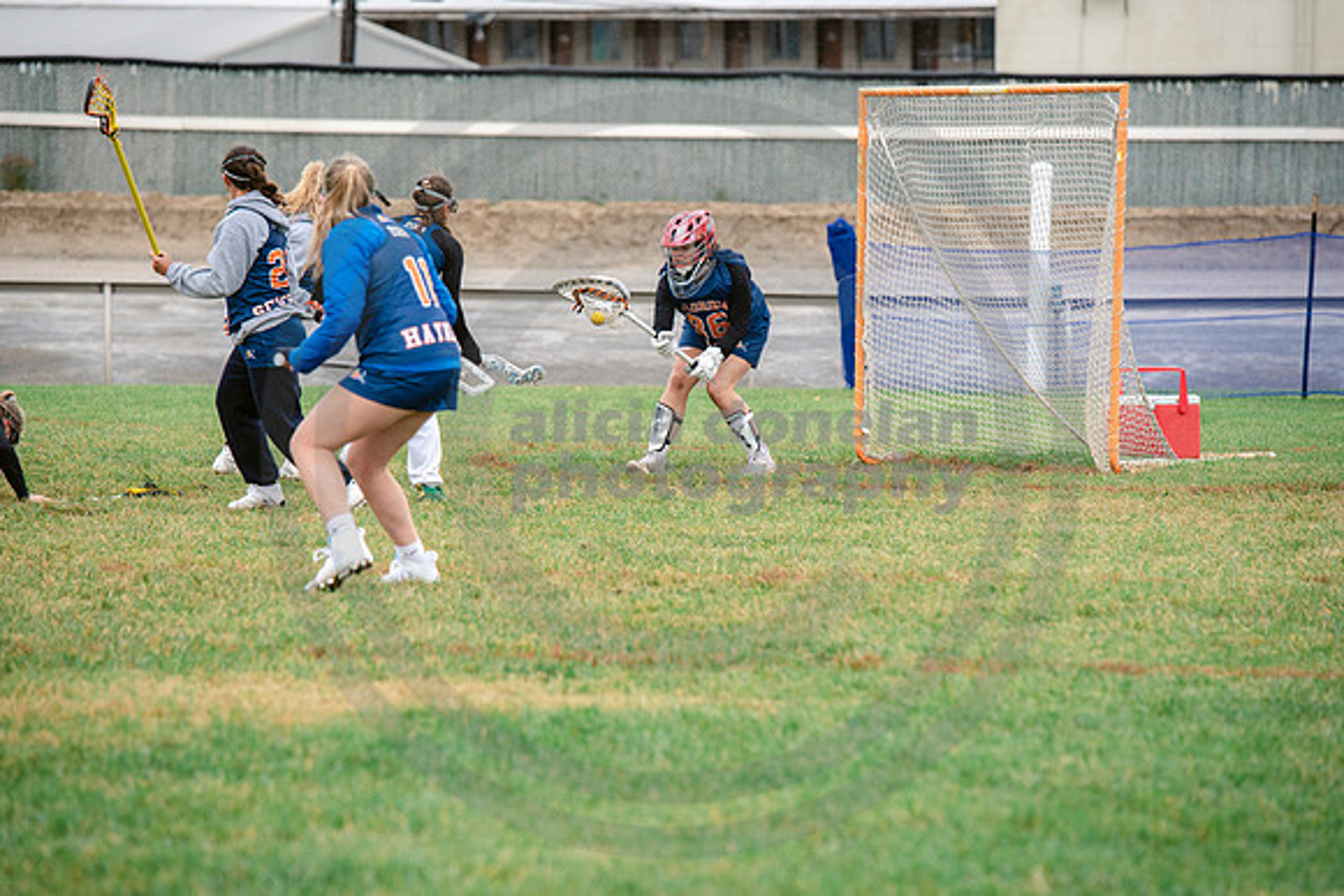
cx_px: 672
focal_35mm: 195
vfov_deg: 7.0
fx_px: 7281
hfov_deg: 10.5
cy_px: 448
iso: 400
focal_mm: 195
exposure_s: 1/1000
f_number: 4.5
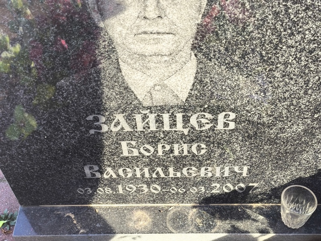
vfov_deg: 29.1
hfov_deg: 38.2
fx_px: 464
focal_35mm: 50
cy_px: 120
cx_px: 160
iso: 50
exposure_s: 1/132
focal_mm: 4.71
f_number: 1.7
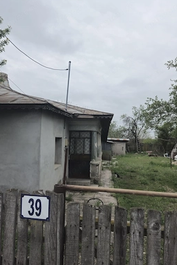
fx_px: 185
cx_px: 92
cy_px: 134
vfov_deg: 71.5
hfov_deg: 51.2
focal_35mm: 25
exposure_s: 1/1508
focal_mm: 5.54
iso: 50
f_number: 1.8
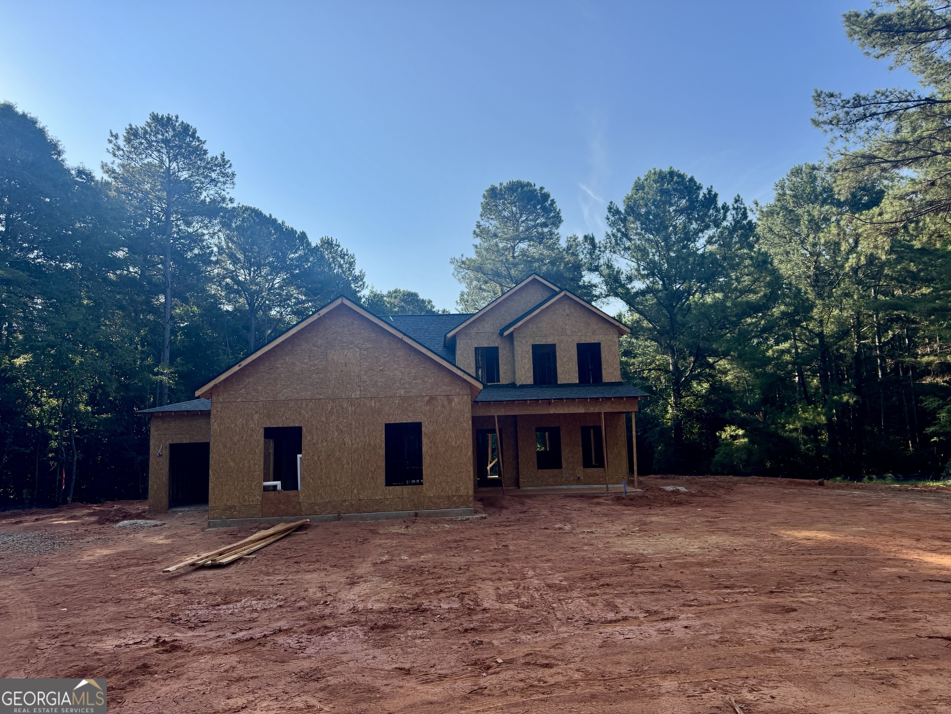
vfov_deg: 56.8
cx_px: 476
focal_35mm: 24
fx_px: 659
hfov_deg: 71.6
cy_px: 357
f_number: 1.78
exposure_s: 1/3096
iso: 80
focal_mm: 6.76
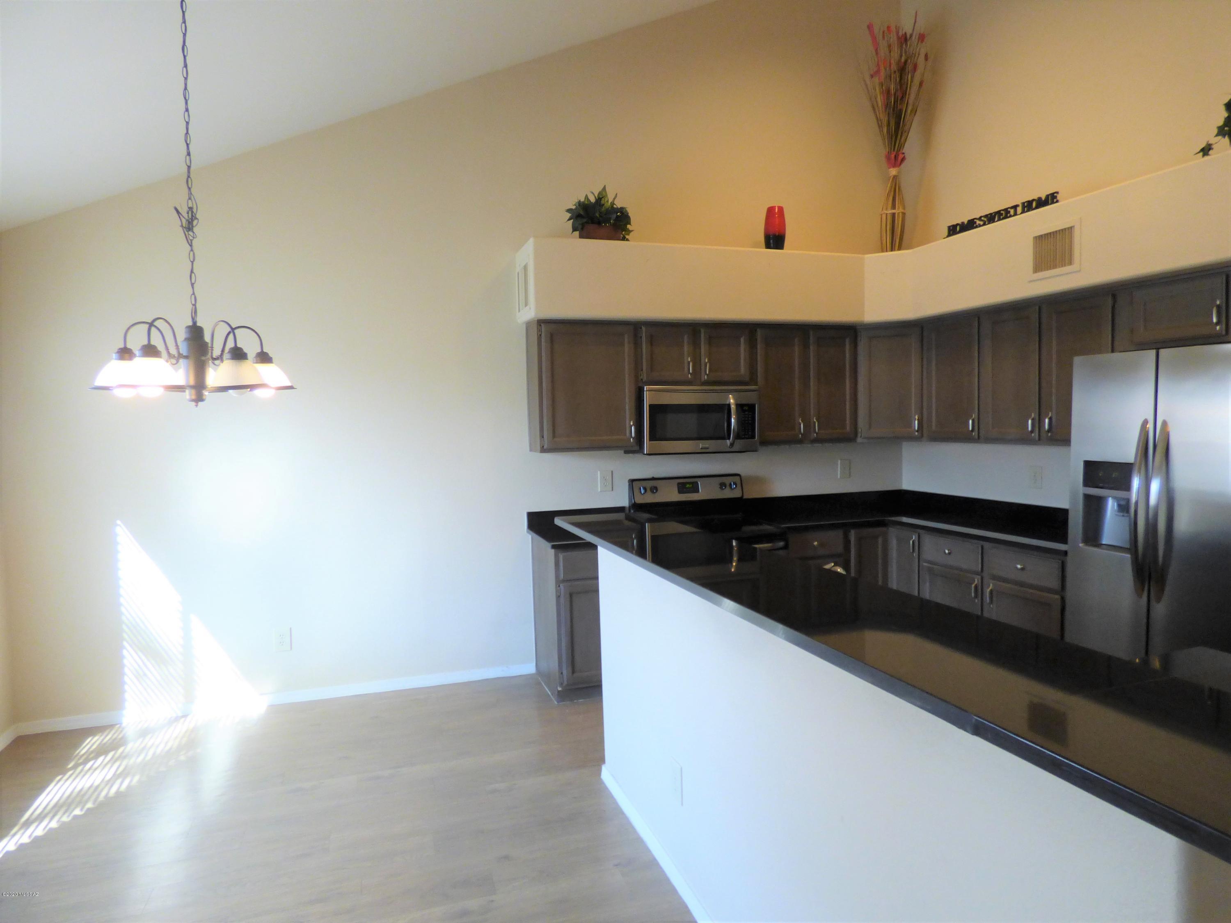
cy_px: 462
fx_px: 711
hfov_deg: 81.7
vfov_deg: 66.0
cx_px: 616
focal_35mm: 20
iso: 250
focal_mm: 3.58
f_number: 2.8
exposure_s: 1/60
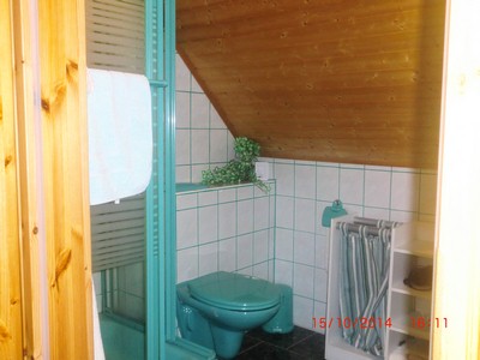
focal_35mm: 36
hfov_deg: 51.4
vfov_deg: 39.7
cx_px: 240
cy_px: 180
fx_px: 499
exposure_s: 1/60
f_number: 3.1
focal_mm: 6.51
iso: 400
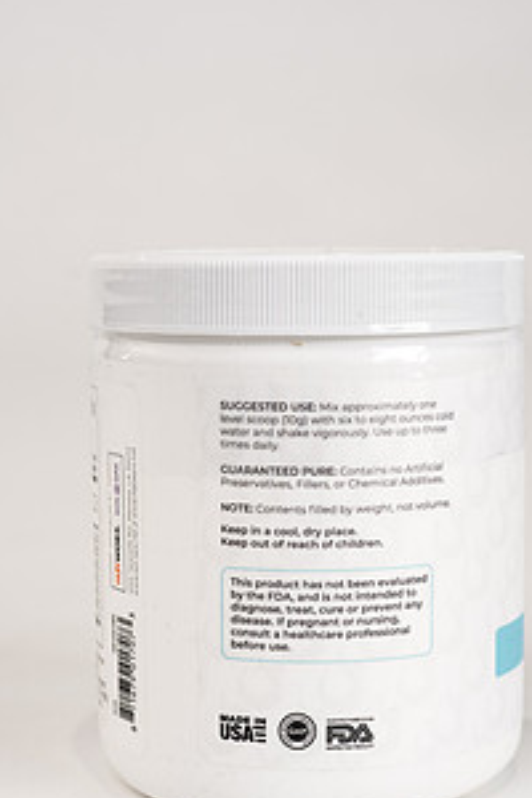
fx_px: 1662
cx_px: 306
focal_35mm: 75
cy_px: 455
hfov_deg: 18.2
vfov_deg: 27.0
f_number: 5.6
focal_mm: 50
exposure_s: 1/125
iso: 200
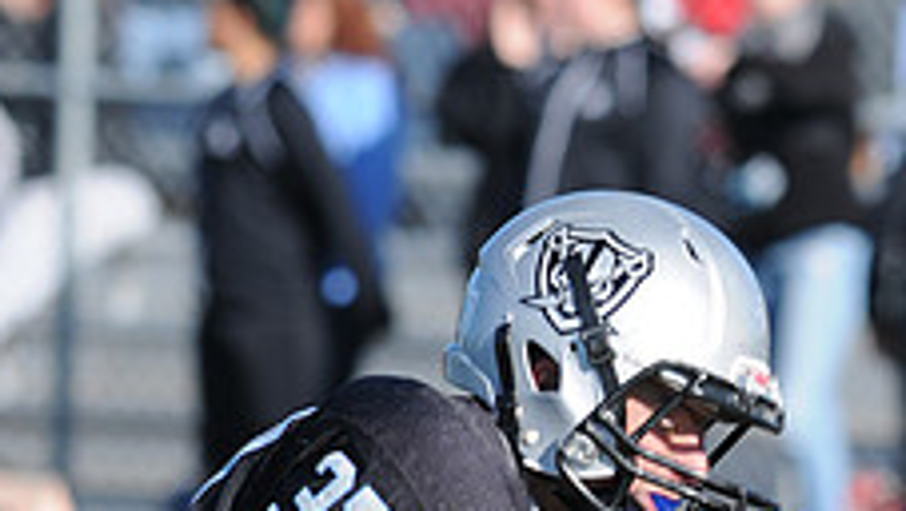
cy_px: 926
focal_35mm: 1202
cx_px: 716
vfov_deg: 1.0
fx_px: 28893
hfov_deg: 1.8
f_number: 7.1
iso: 200
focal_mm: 300
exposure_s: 1/500
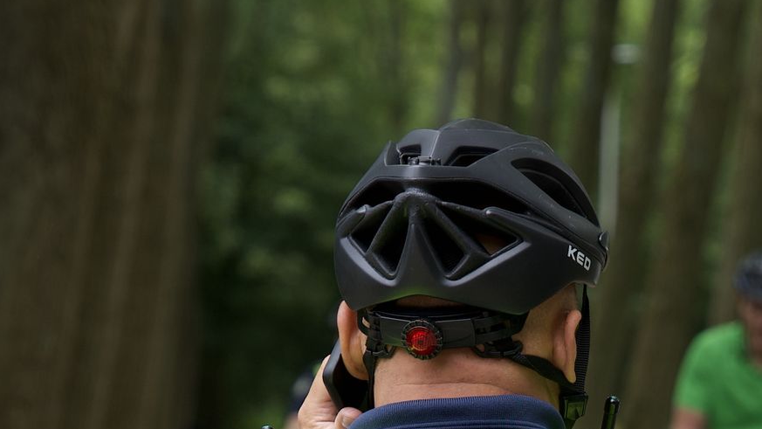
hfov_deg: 8.6
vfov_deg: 4.8
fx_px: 5035
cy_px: 750
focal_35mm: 249
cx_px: 666
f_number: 4
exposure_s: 1/160
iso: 160
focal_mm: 67.6
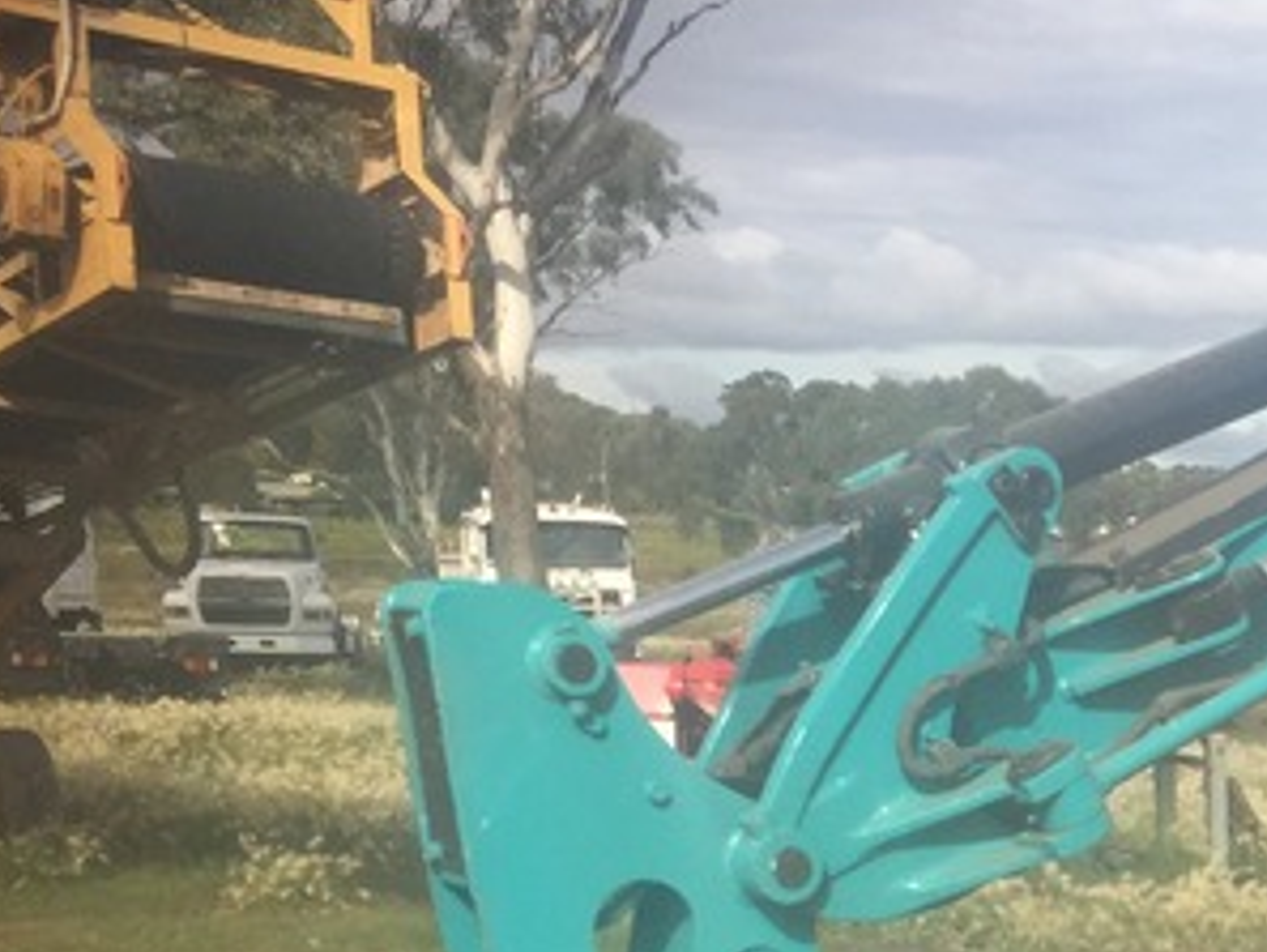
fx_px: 2856
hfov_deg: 22.3
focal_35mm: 78
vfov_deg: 17.9
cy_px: 1165
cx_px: 1677
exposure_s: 1/1721
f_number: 2.2
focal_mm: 4.15
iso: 32
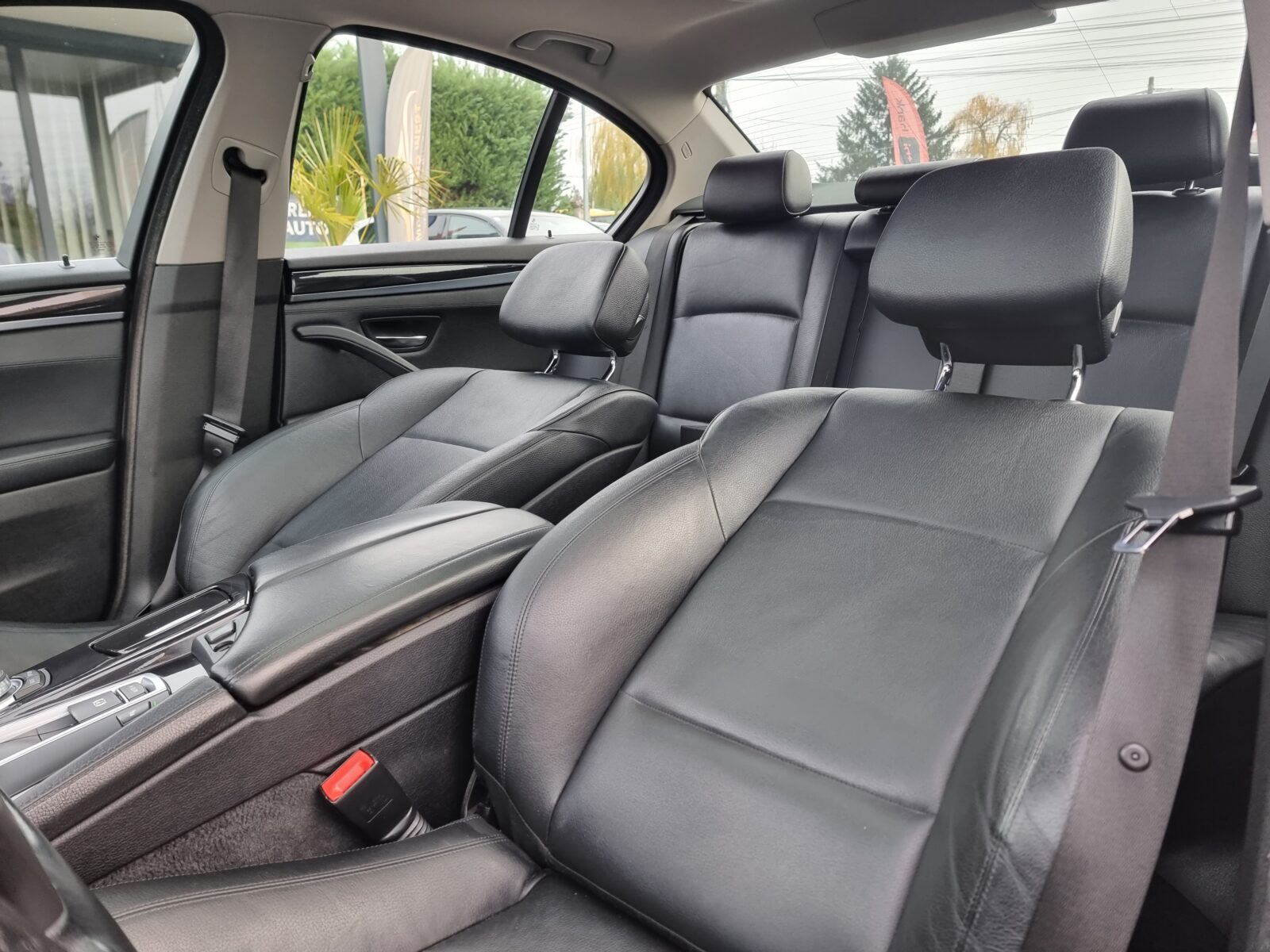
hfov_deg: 71.6
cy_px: 476
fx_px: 881
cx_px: 635
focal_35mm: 24
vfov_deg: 56.8
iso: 125
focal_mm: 6.7
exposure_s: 1/100
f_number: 1.8
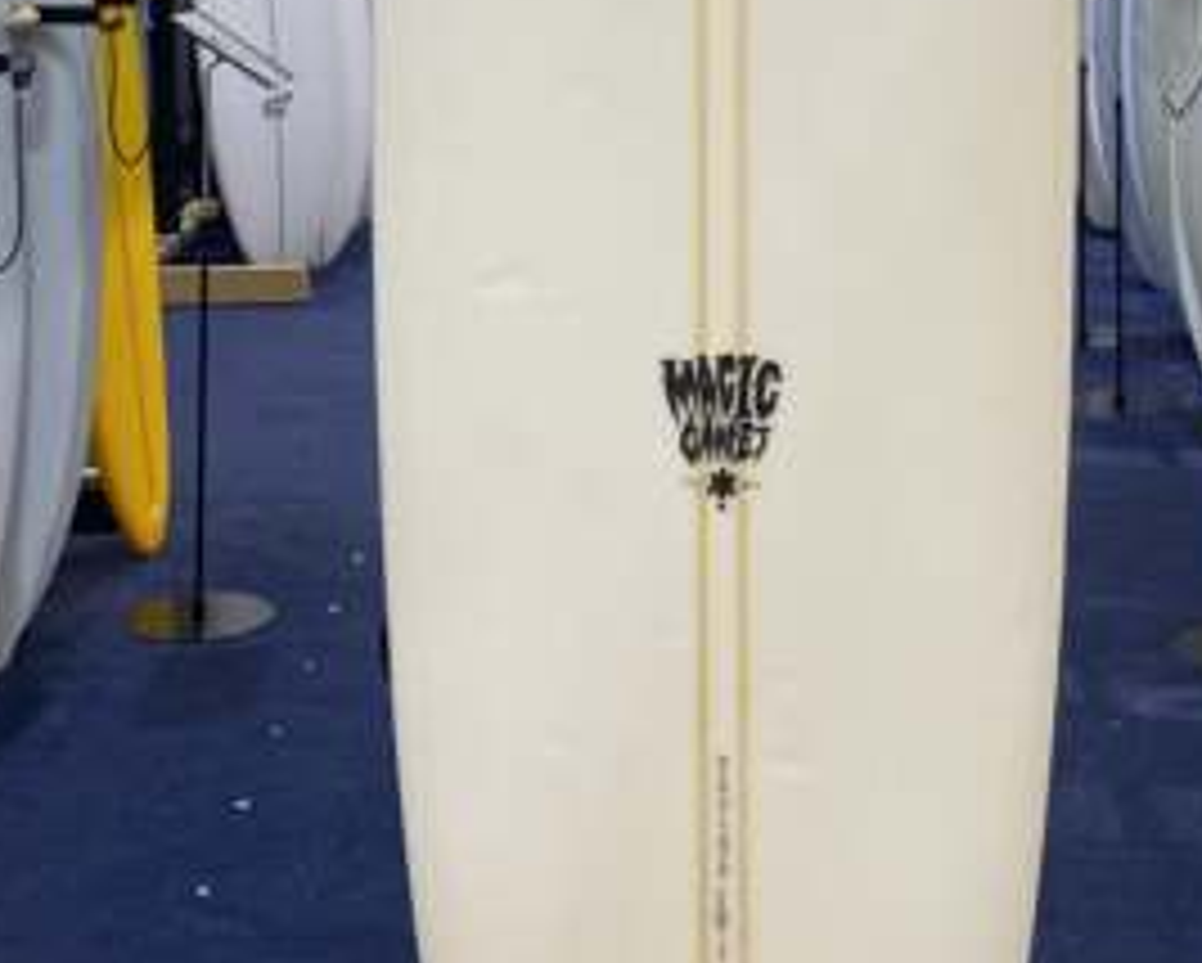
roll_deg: +0.9
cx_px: 671
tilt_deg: -5.2
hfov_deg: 25.0
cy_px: 0
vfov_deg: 19.6
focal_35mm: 76
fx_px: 2706
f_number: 1.8
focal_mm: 4.25
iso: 100
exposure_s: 1/120
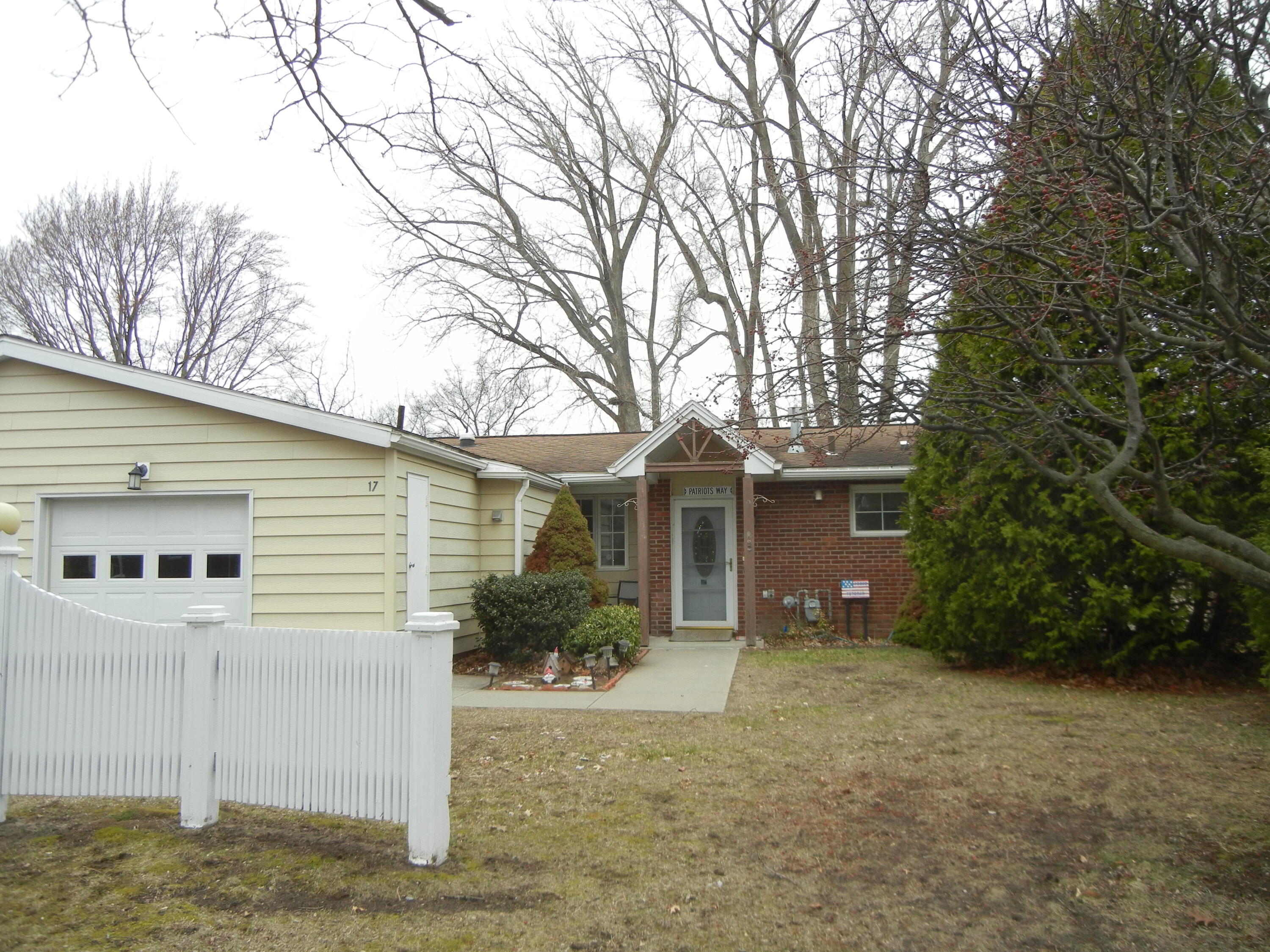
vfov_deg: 46.8
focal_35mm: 30
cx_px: 635
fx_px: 1101
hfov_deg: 60.0
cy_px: 476
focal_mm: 5.4
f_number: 3.5
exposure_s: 1/350
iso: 160
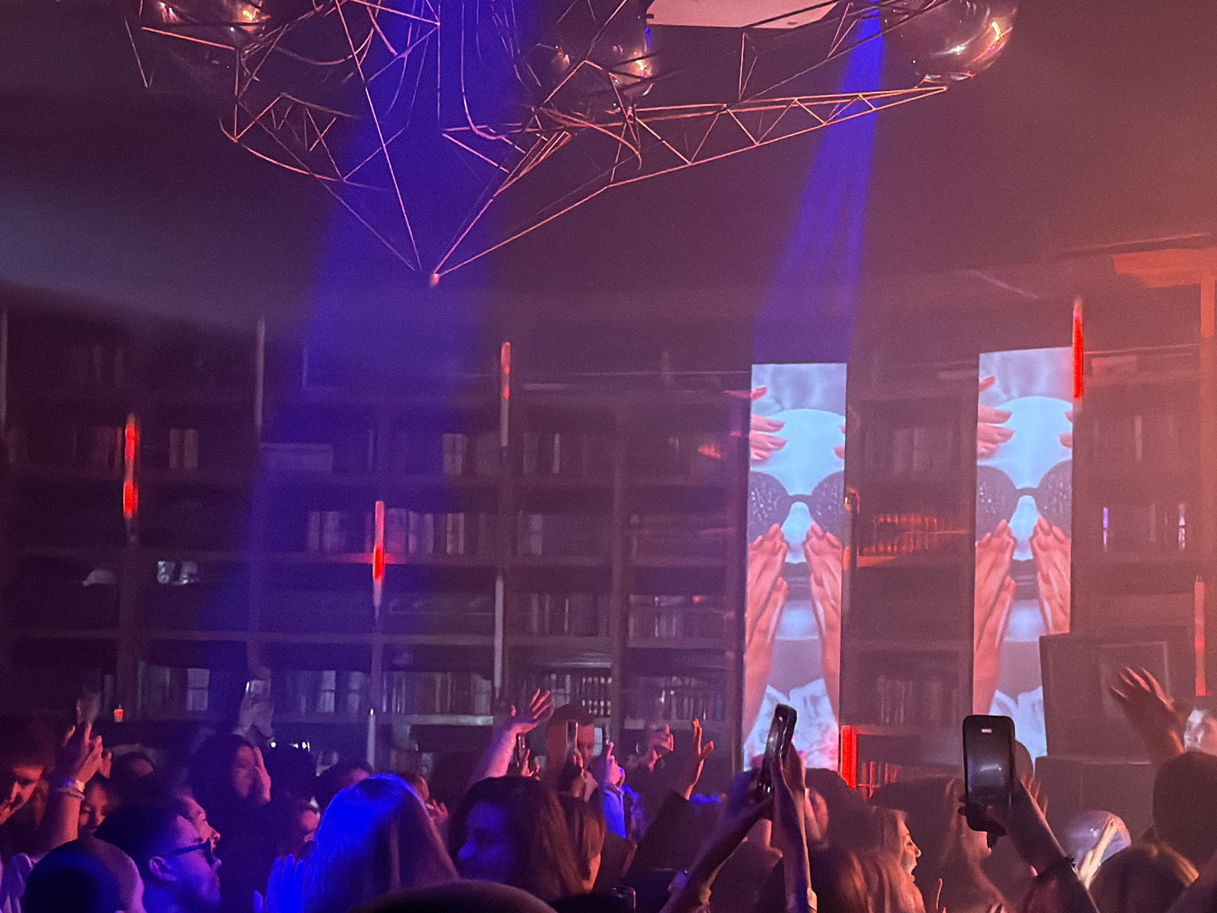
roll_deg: -1.4
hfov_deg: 30.6
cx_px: 733
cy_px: 519
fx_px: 2215
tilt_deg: +3.8
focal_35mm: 63
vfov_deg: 23.3
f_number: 1.78
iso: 2500
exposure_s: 1/75
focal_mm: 6.76
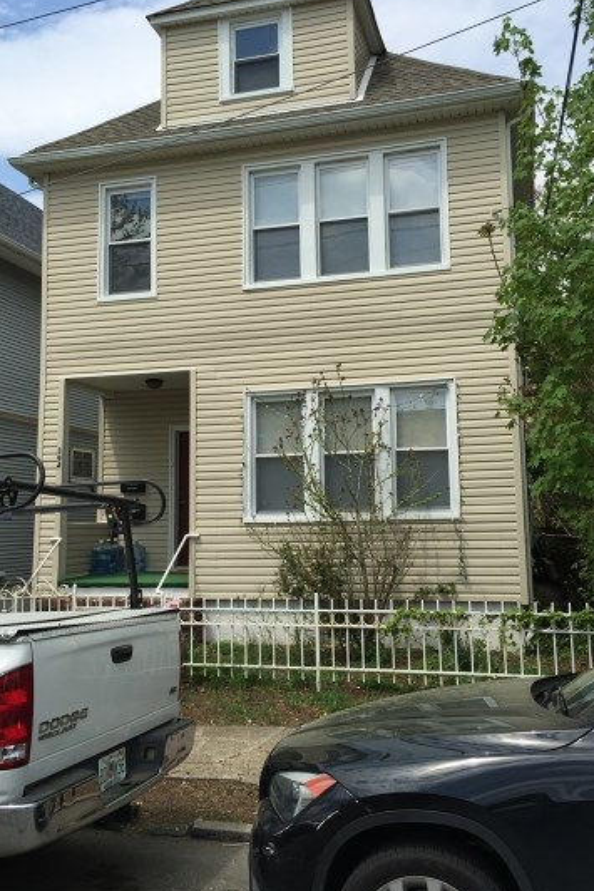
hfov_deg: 38.9
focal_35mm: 34
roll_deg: +0.5
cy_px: 424
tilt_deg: +7.0
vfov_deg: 55.8
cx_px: 283
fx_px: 841
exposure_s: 1/2825
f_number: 2.2
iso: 32
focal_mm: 4.15
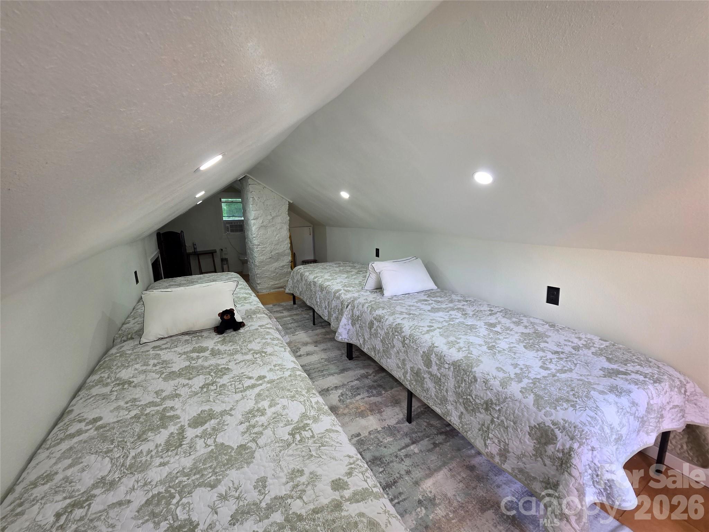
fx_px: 266
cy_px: 266
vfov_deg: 89.9
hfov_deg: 106.2
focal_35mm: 13
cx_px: 354
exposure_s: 1/120
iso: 125
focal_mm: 2.2
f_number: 1.9
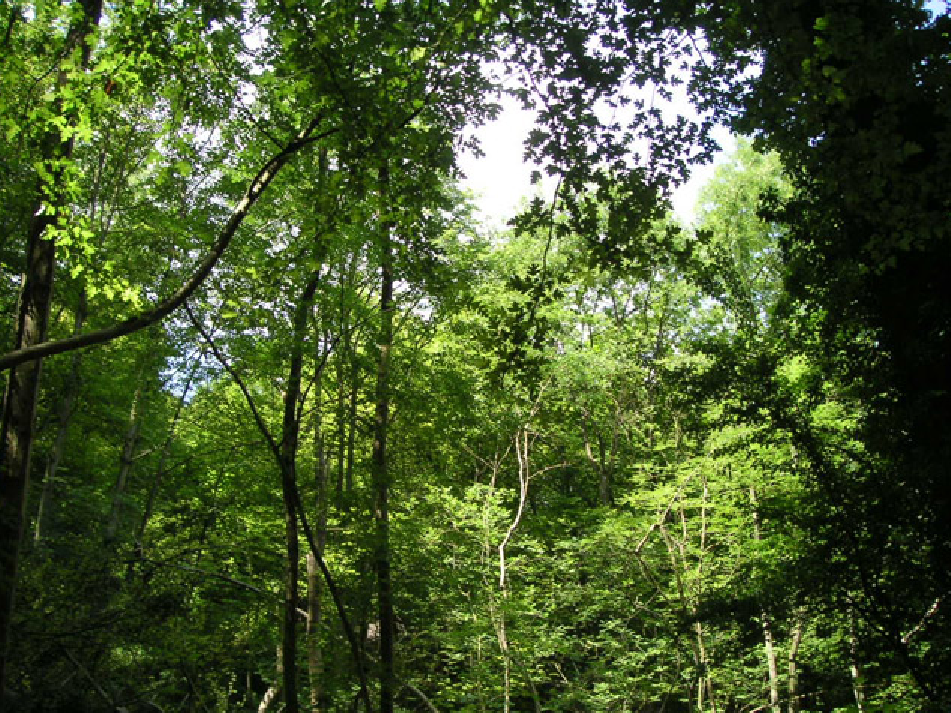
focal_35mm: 39
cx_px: 470
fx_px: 1071
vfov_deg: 36.8
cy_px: 348
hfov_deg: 47.9
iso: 50
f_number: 2.8
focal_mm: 6
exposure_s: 1/180
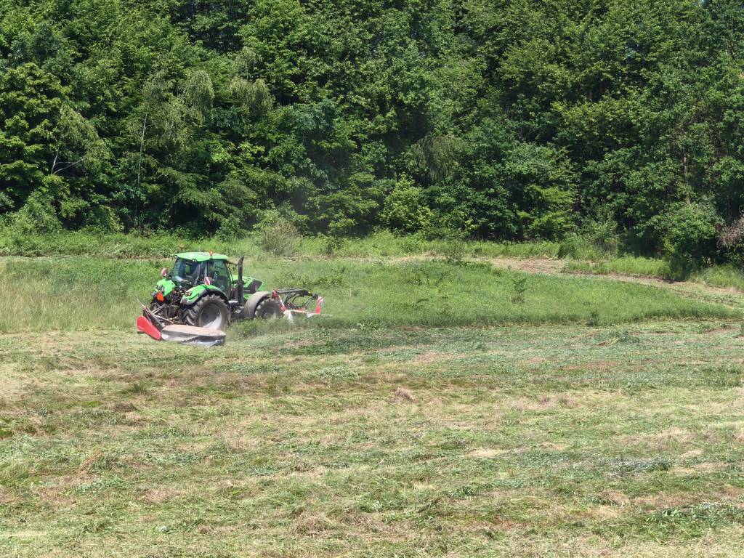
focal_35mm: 100
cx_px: 372
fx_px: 2149
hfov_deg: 19.6
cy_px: 279
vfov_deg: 14.8
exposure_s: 1/269
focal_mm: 7.1
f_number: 1.9
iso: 50
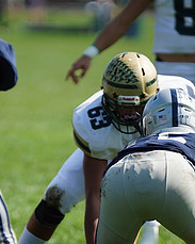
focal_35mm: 713
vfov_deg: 2.7
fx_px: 5147
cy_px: 122
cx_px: 55
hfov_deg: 2.2
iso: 400
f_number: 2.8
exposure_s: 1/5000
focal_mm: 300
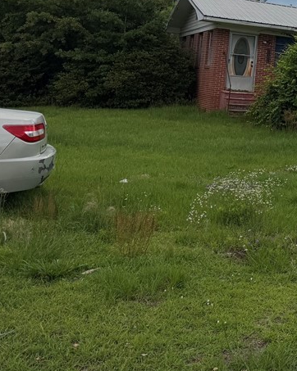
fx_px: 583
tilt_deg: +2.1
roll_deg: -4.3
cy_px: 67
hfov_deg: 24.0
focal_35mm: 53
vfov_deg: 34.2
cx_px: 416
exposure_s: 1/7353
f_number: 1.78
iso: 80
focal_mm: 6.76
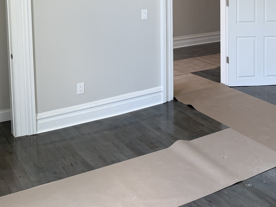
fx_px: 407
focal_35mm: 51
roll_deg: +0.0
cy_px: -3
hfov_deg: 36.9
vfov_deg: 26.9
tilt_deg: -2.2
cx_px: 194
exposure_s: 1/121
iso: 80
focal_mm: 6.76
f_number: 1.78
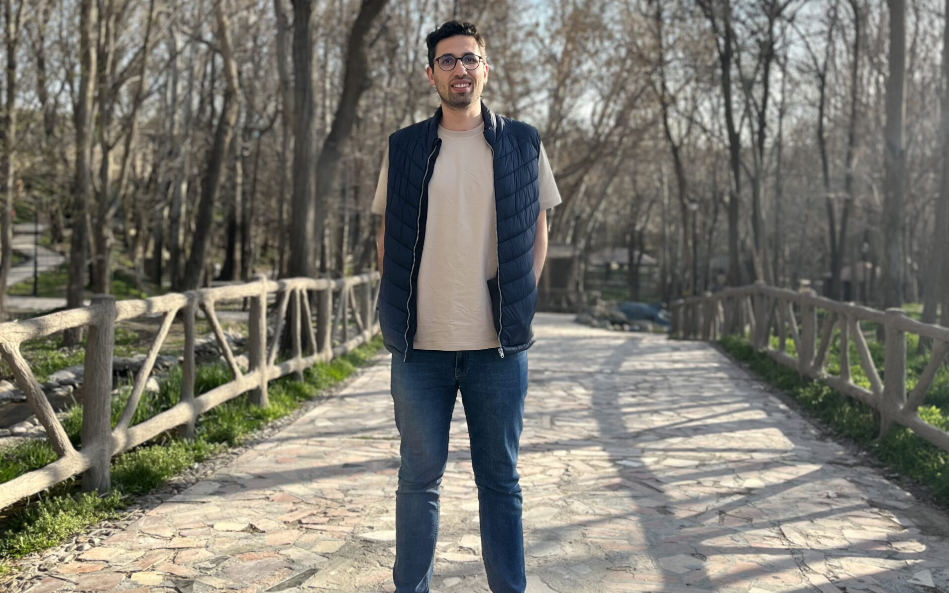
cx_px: 477
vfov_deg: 34.0
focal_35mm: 37
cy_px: 175
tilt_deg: +1.9
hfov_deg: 52.7
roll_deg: -1.8
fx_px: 957
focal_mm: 5.1
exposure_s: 1/845
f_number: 1.6
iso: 50
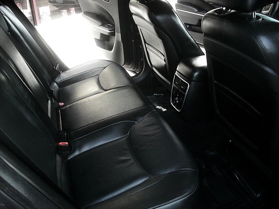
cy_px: 104
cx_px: 140
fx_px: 290
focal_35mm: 36
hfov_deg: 51.4
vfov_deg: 39.7
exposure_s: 1/100
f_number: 2.8
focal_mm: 6.3
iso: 800
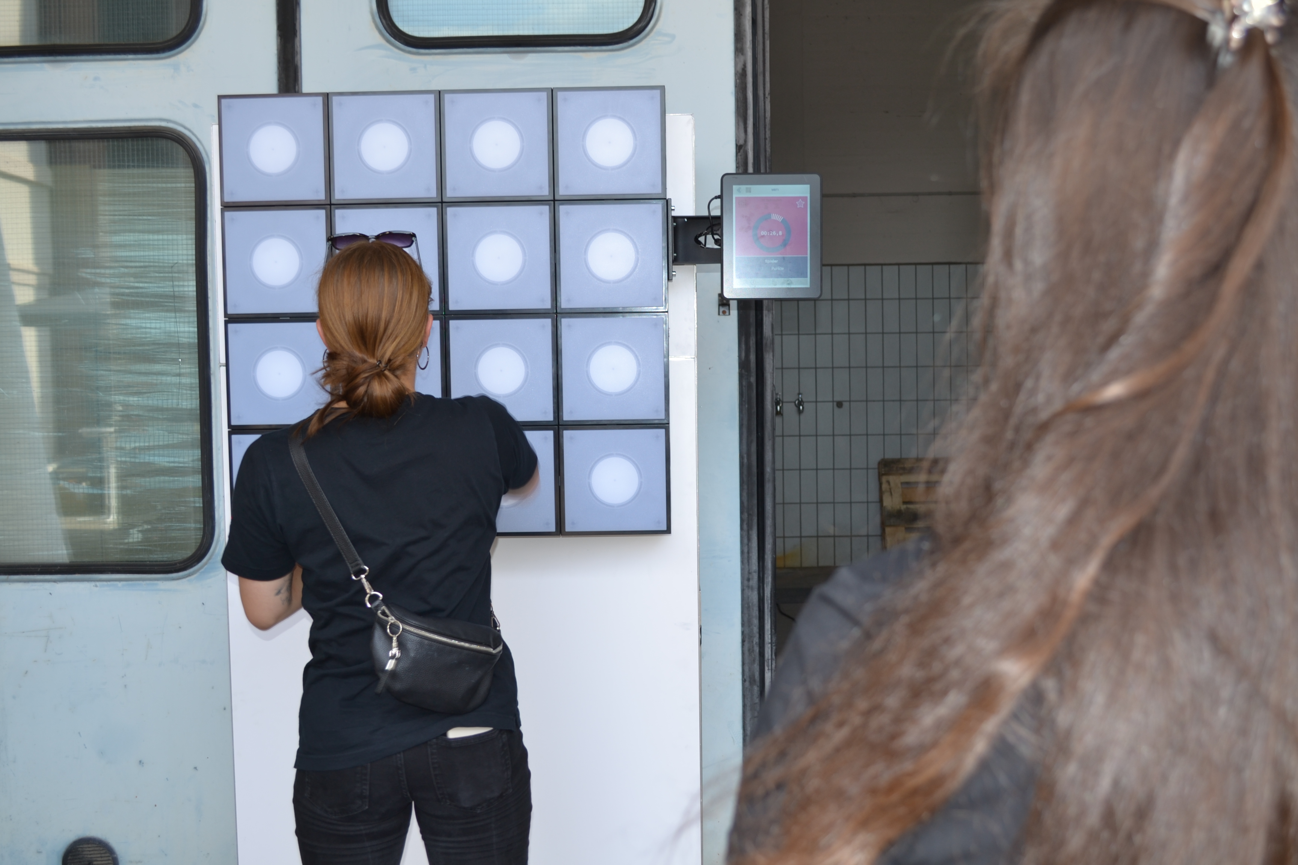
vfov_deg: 34.2
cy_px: 432
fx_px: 1406
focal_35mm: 39
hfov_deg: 49.6
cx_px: 649
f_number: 4.2
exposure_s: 1/80
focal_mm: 26
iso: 100
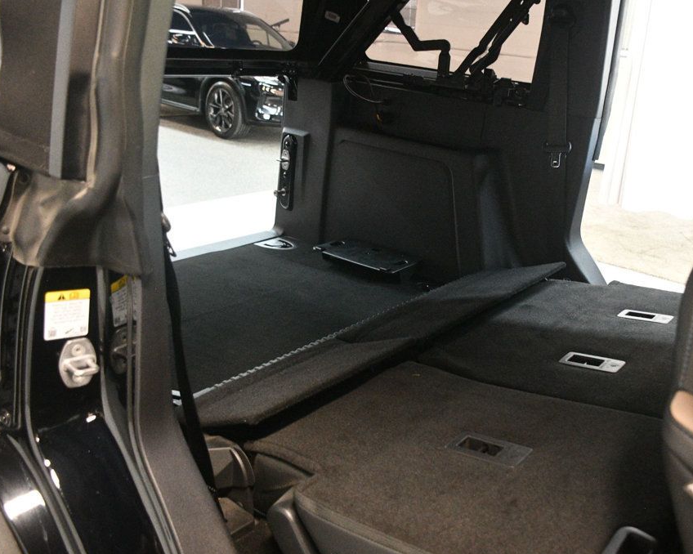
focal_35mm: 34
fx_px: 697
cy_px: 278
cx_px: 409
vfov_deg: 43.3
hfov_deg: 52.6
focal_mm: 20
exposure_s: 1/60
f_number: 3.5
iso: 5000
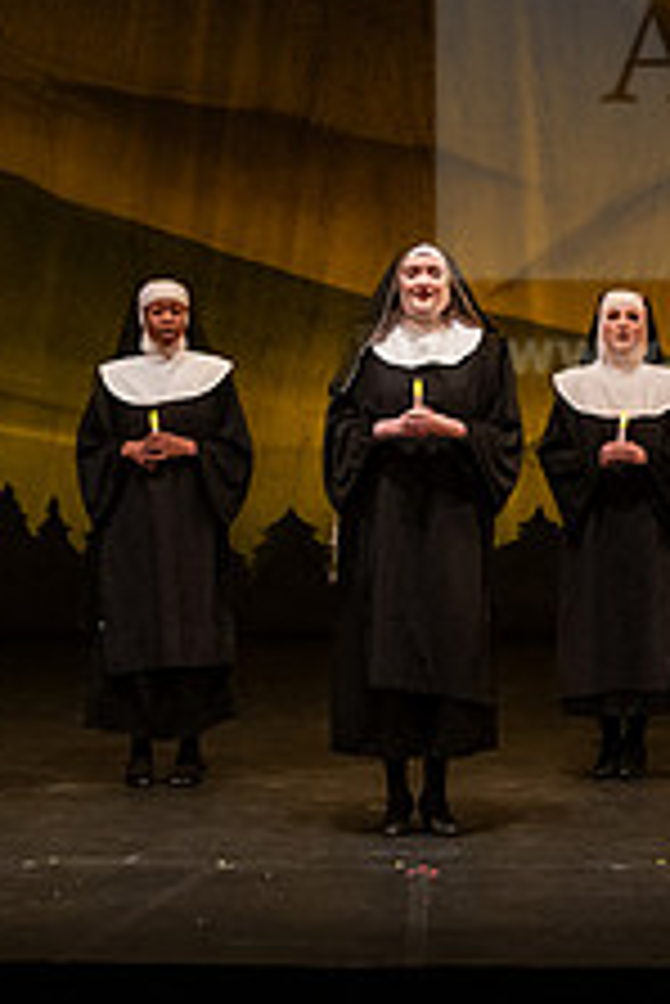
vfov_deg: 10.5
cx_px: 301
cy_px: 448
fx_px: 5435
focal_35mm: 195
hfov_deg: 7.1
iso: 5000
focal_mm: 75
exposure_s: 1/125
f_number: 3.2
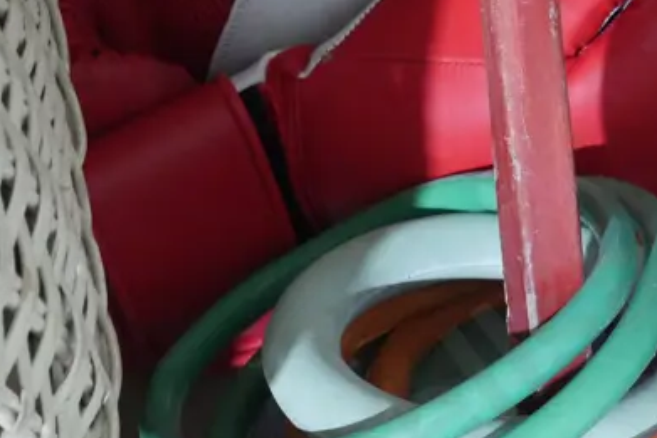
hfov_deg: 18.1
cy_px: 222
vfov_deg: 12.6
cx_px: 707
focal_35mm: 109
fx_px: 1990
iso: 3200
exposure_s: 1/25
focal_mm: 20
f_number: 4.4
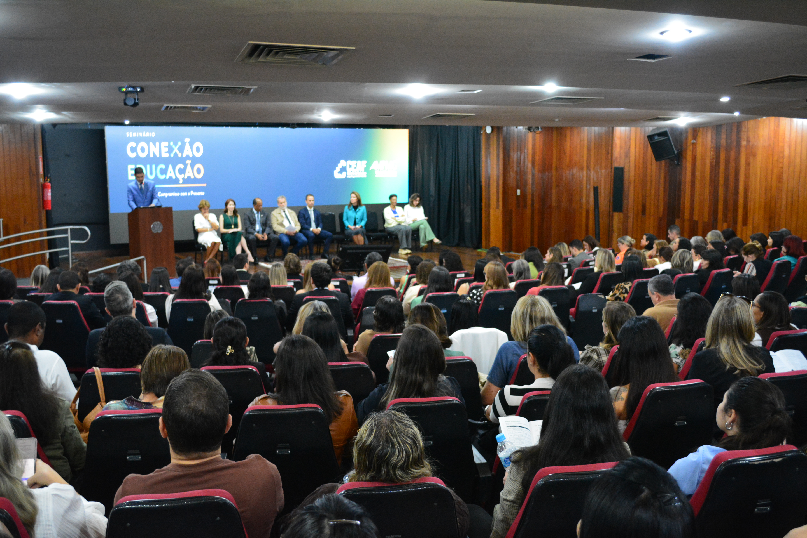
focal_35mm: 36
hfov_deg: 53.1
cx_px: 404
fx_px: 807
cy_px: 269
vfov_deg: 36.9
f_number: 4
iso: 3200
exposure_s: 1/30
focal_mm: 24
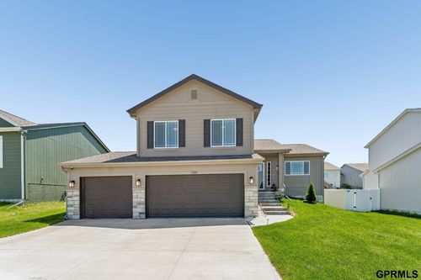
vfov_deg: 81.2
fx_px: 164
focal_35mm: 14
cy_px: 140
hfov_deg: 104.3
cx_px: 210
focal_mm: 14
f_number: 8
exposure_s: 1/1000
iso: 200
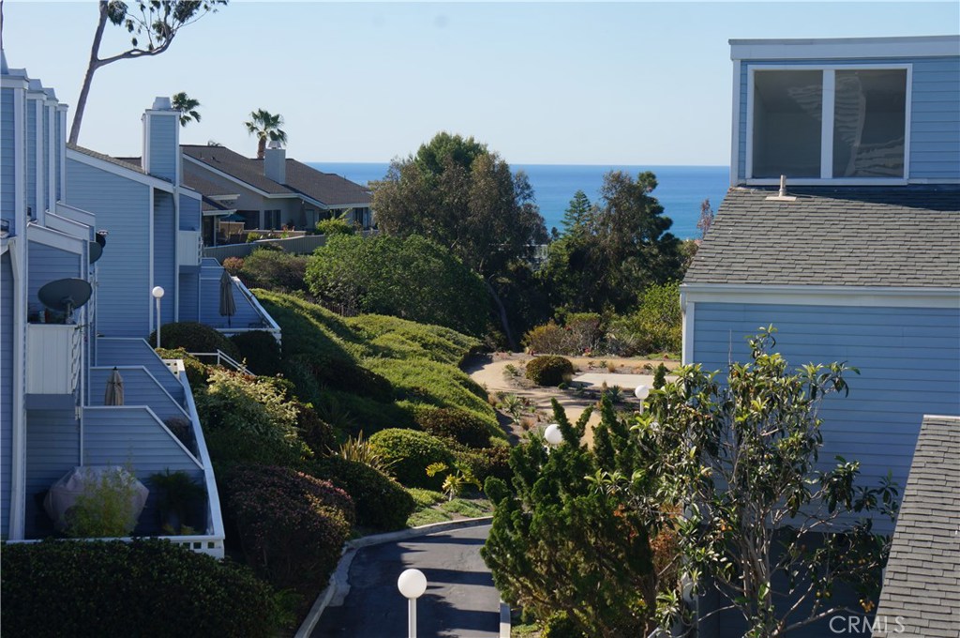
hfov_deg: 24.6
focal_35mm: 82
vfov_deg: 16.5
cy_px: 319
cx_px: 480
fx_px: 2197
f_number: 11
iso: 100
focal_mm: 55
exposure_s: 1/100
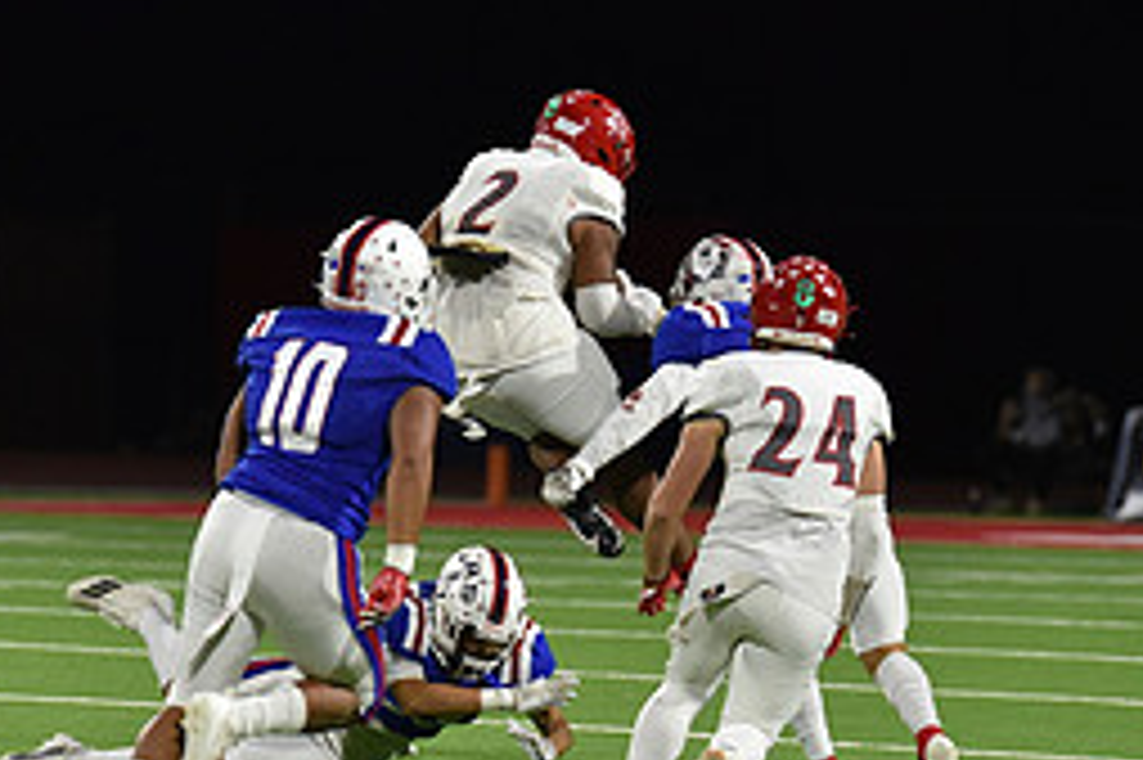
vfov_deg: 3.4
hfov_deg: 5.2
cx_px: 450
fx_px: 12691
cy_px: 416
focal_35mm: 400
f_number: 2.8
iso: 1800
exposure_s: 1/500
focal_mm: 175
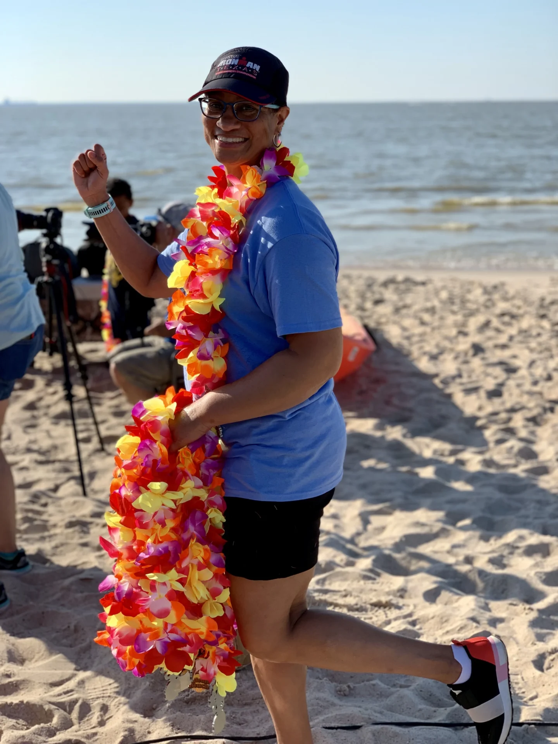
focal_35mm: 52
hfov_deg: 28.0
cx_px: 279
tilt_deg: -12.7
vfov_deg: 36.8
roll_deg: +1.4
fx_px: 1118
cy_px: 372
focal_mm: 6
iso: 16
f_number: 2.4
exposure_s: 1/786
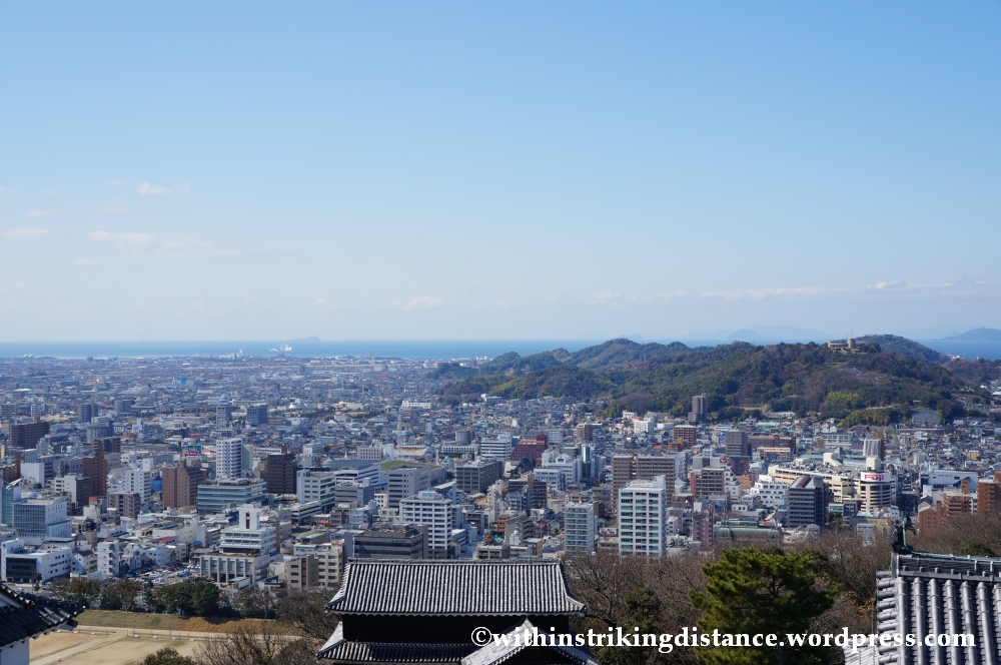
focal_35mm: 48
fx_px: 1333
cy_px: 332
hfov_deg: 41.2
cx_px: 500
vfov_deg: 28.0
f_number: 13
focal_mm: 32
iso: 200
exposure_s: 1/320
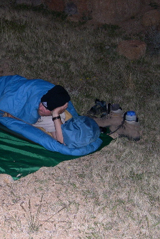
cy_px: 130
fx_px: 386
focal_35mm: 58
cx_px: 20
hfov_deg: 22.9
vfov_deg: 34.5
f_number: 2.8
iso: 192
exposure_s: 1/60
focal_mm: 8
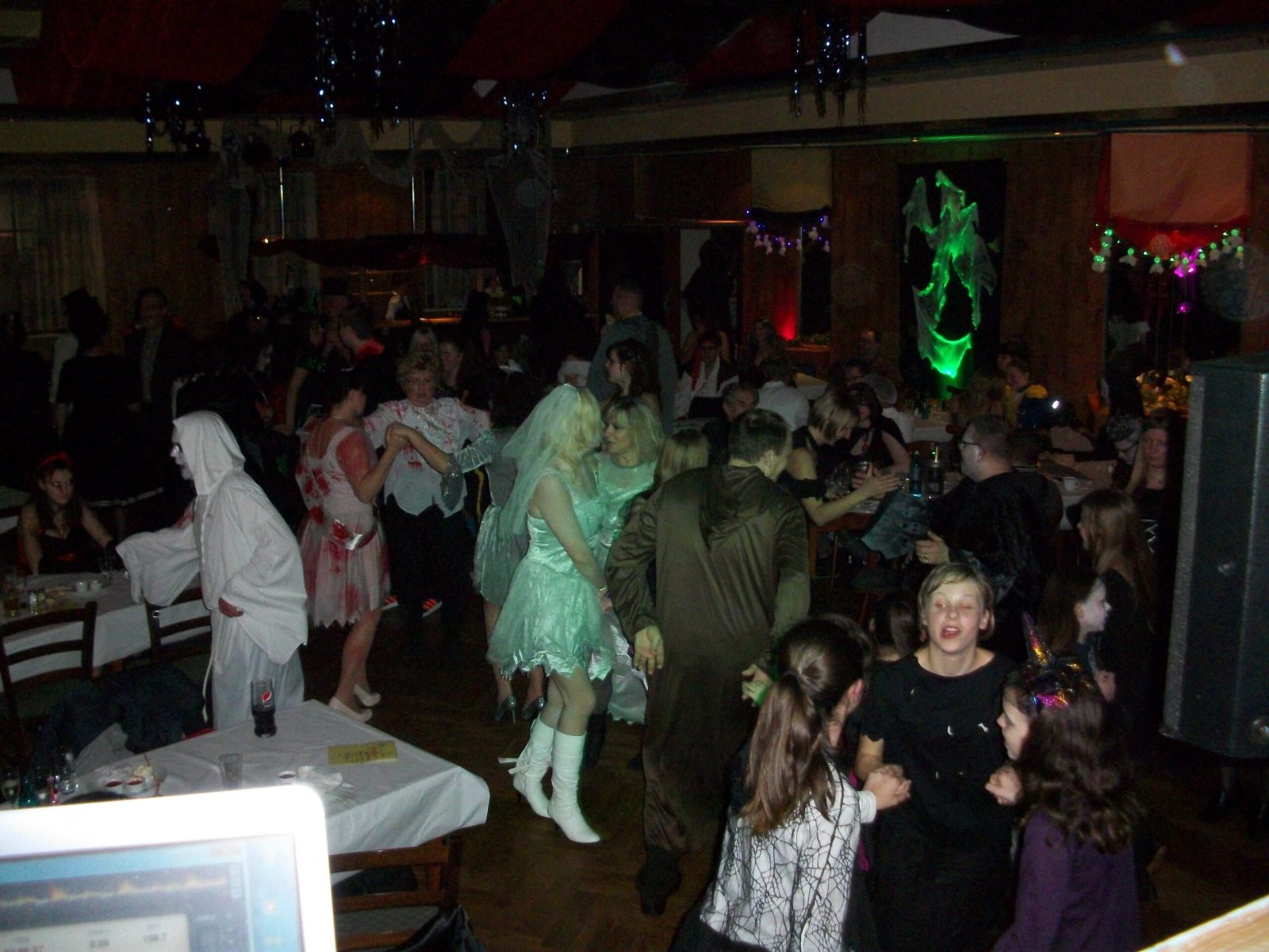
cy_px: 476
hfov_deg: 52.6
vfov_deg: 40.7
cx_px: 634
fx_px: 1283
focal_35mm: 35
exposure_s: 1/125
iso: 400
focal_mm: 6.3
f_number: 3.1
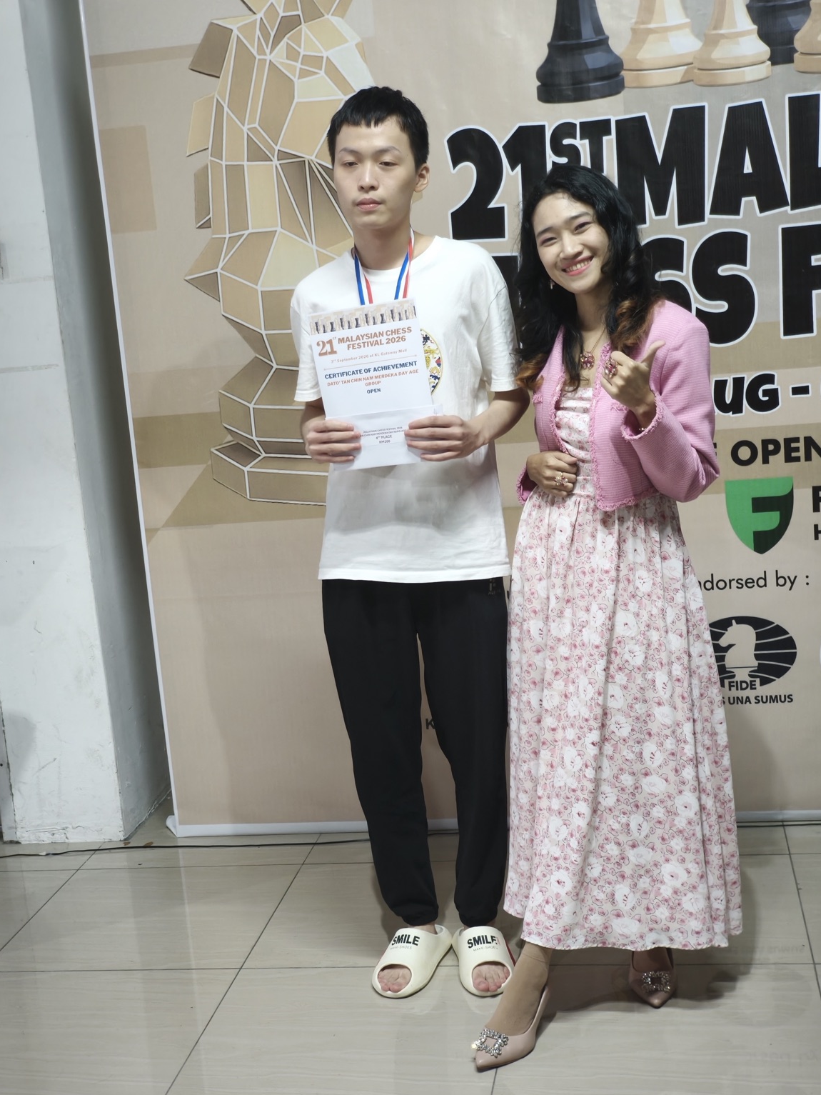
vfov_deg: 39.6
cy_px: 571
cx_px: 397
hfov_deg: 30.3
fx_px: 1518
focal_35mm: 48
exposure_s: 1/50
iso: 1000
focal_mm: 7.1
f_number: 1.9
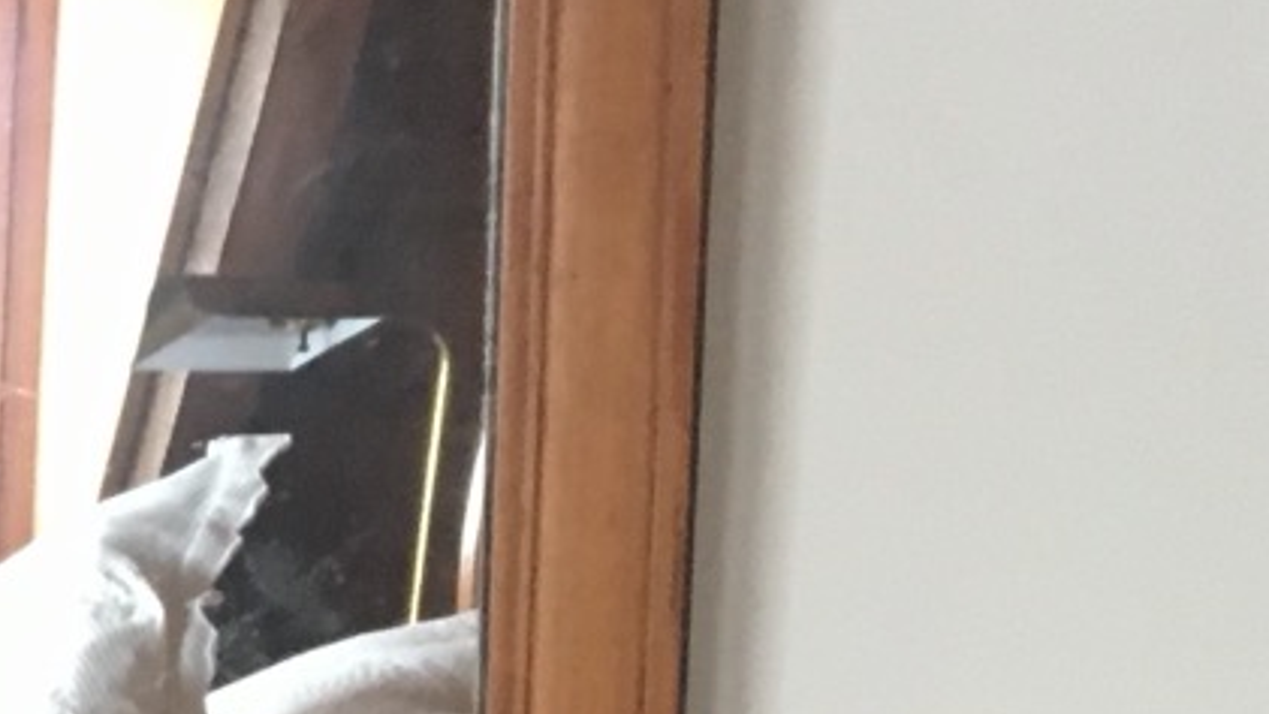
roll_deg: +0.7
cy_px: 1356
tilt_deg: -11.0
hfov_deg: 15.6
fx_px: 4039
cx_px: -922
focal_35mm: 120
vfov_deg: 9.5
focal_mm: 4.15
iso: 200
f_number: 2.2
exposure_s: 1/17
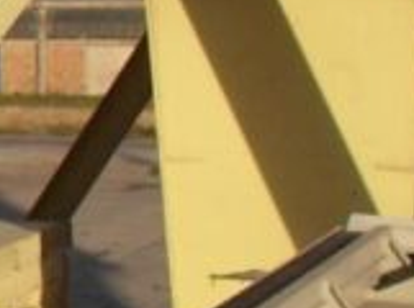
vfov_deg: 9.5
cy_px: -72
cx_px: -867
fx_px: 1826
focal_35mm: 153
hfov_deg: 9.7
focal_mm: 5.2
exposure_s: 1/750
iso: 80
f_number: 4.4
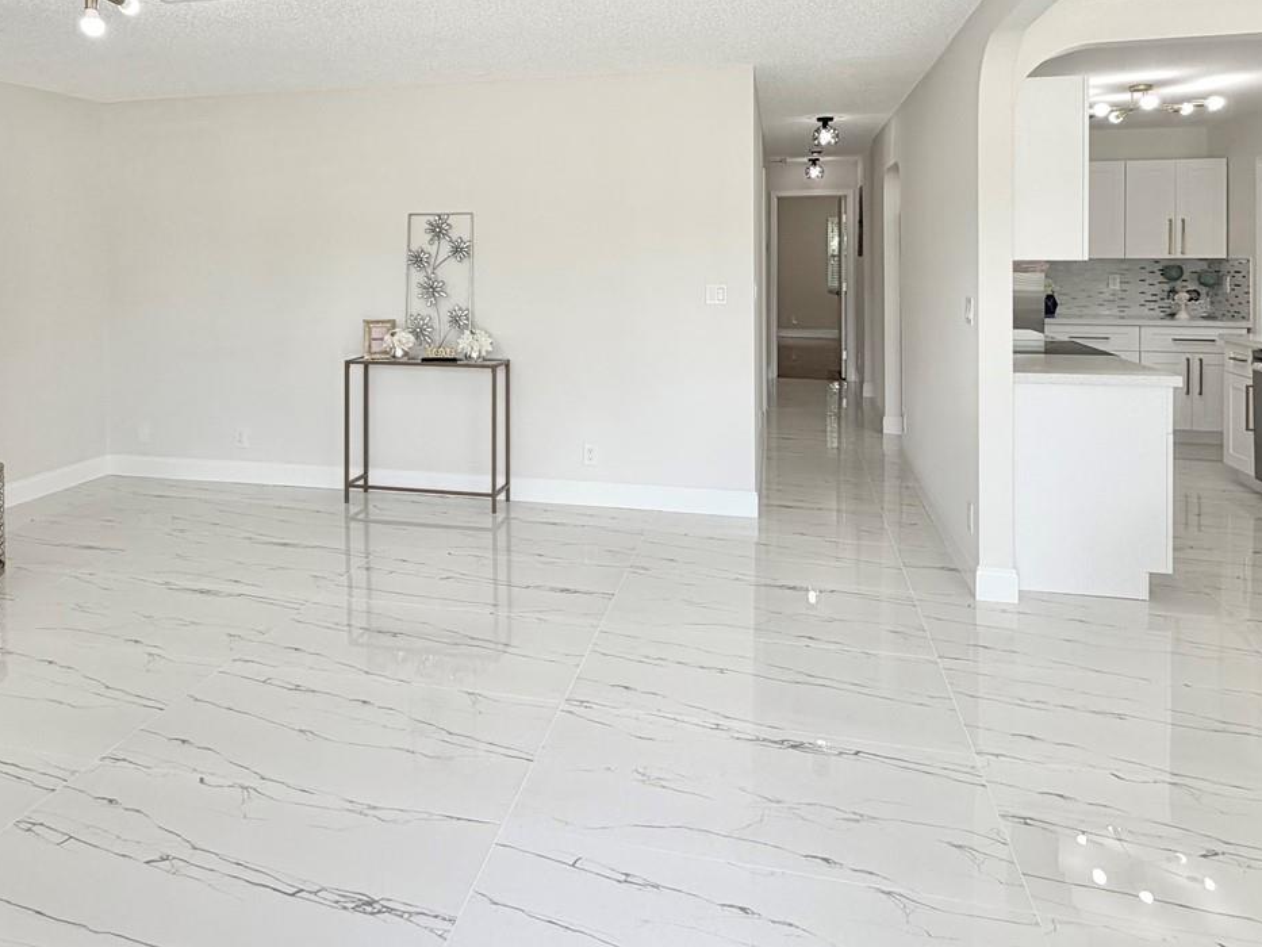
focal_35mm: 24
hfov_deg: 71.4
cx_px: 576
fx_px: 875
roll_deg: +0.4
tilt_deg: -0.2
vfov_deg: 54.8
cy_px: 265
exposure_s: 1/200
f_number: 2.2
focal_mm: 2.22
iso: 40
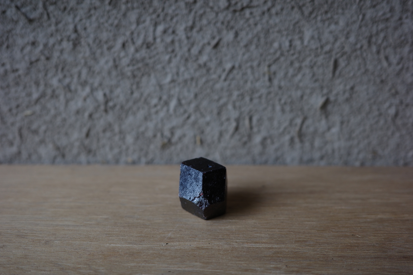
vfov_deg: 33.4
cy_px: 138
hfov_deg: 48.5
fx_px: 459
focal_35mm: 40
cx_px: 206
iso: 200
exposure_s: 1/100
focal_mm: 26
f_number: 2.8
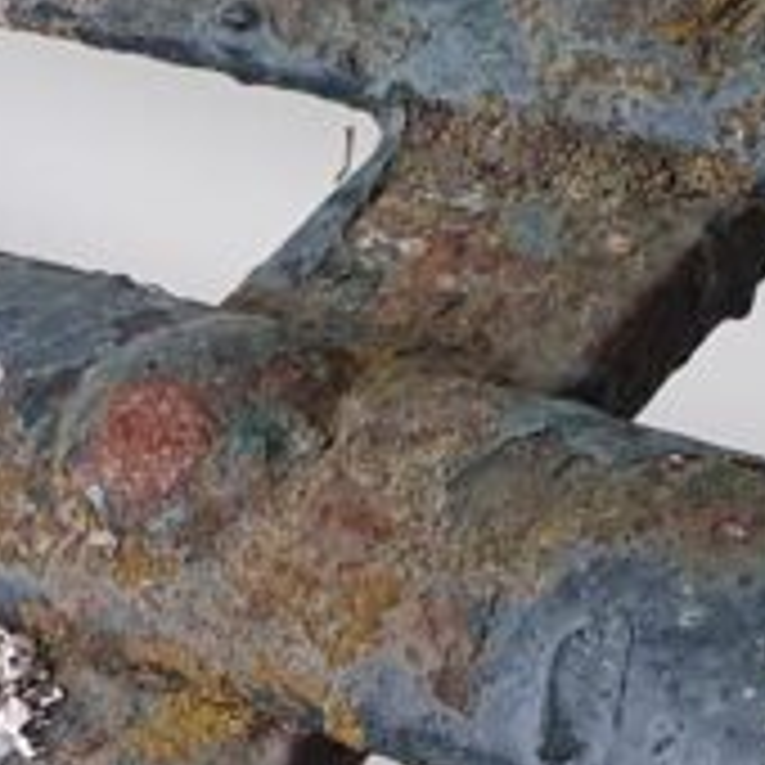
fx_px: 3375
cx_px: 54
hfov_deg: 12.8
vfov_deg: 12.5
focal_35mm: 135
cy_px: 990
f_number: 2.4
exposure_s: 1/100
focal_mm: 4.32
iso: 250
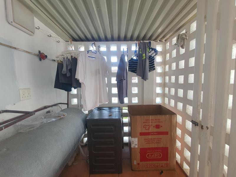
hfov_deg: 106.2
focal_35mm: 13
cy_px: 88
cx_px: 118
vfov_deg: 89.9
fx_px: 89
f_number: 2.2
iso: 50
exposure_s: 1/50
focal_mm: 1.8
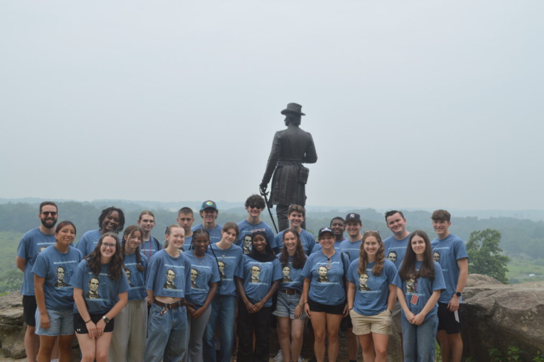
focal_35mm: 36
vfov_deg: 36.8
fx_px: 544
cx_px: 272
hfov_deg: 53.2
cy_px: 181
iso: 100
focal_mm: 24
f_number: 5
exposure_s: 1/320
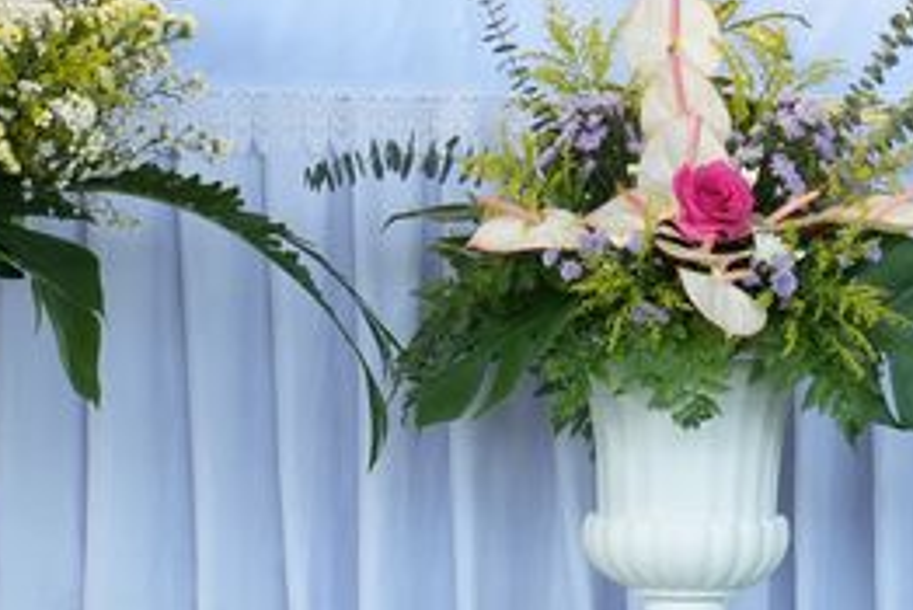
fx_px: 11900
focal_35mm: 469
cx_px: 519
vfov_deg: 2.9
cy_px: -260
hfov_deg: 4.4
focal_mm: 82
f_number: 5.6
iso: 1000
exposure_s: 1/200
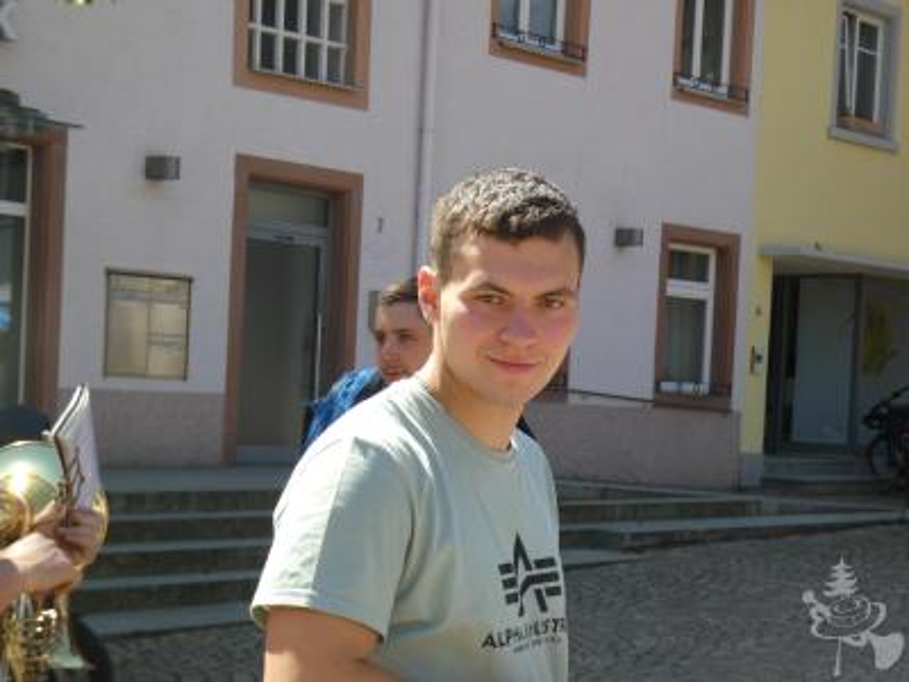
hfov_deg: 27.8
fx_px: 1838
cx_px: 454
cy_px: 341
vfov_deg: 21.0
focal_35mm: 70
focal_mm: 12.5
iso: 80
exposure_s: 1/250
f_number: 4.3
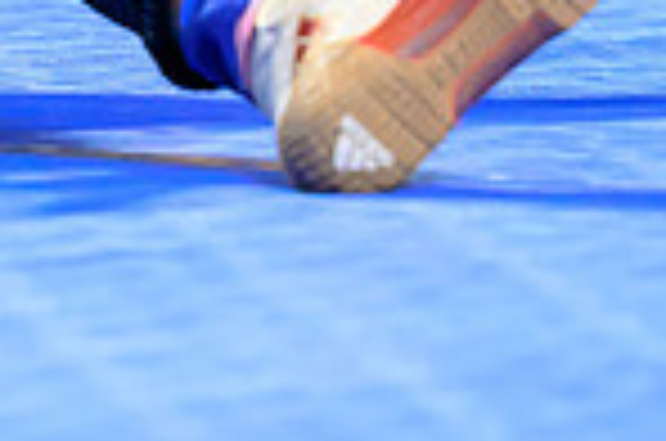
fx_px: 16577
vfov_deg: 1.5
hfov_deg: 2.3
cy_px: -57
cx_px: -776
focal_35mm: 898
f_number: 3.2
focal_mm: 140
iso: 3200
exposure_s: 1/800
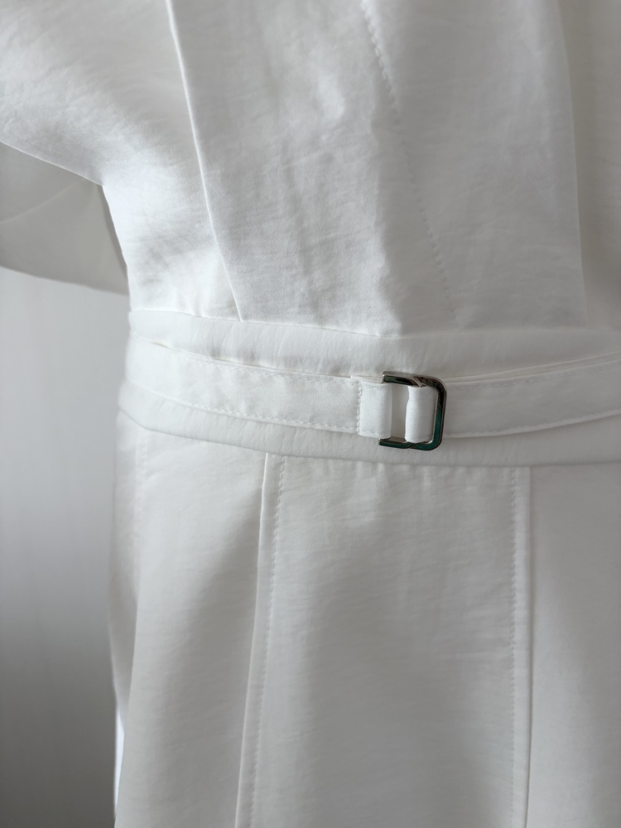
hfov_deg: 53.1
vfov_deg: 67.3
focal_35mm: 26
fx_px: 622
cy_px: 414
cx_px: 310
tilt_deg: -14.8
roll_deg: +1.8
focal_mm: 5.96
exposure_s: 1/121
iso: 125
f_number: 1.6
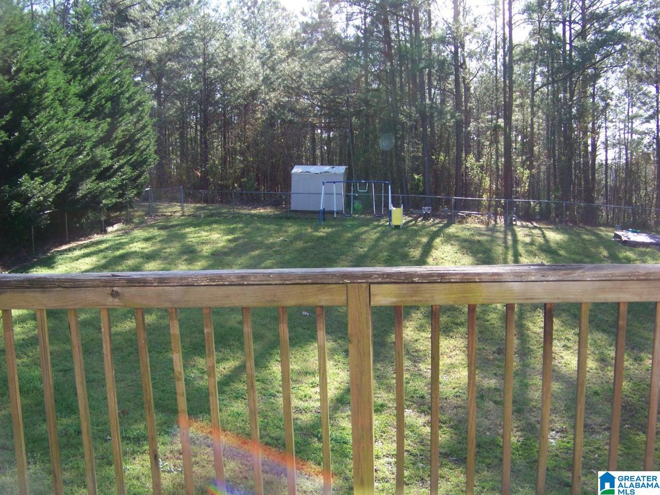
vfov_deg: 39.7
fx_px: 686
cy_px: 248
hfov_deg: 51.4
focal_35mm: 36
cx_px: 330
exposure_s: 1/200
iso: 63
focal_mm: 5.85
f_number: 2.8
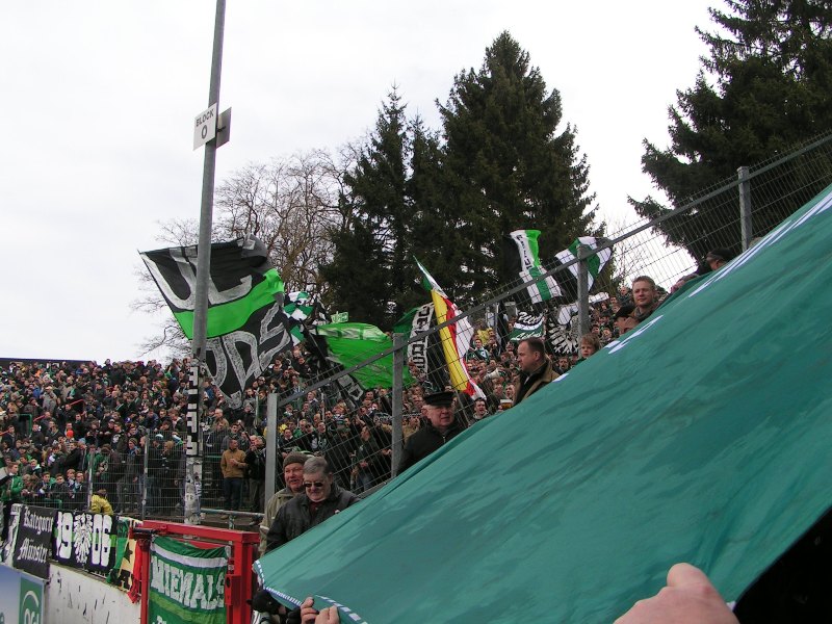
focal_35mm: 38
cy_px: 312
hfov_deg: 49.0
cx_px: 416
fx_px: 913
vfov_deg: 37.7
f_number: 5.6
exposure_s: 1/250
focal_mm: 5.8
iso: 50
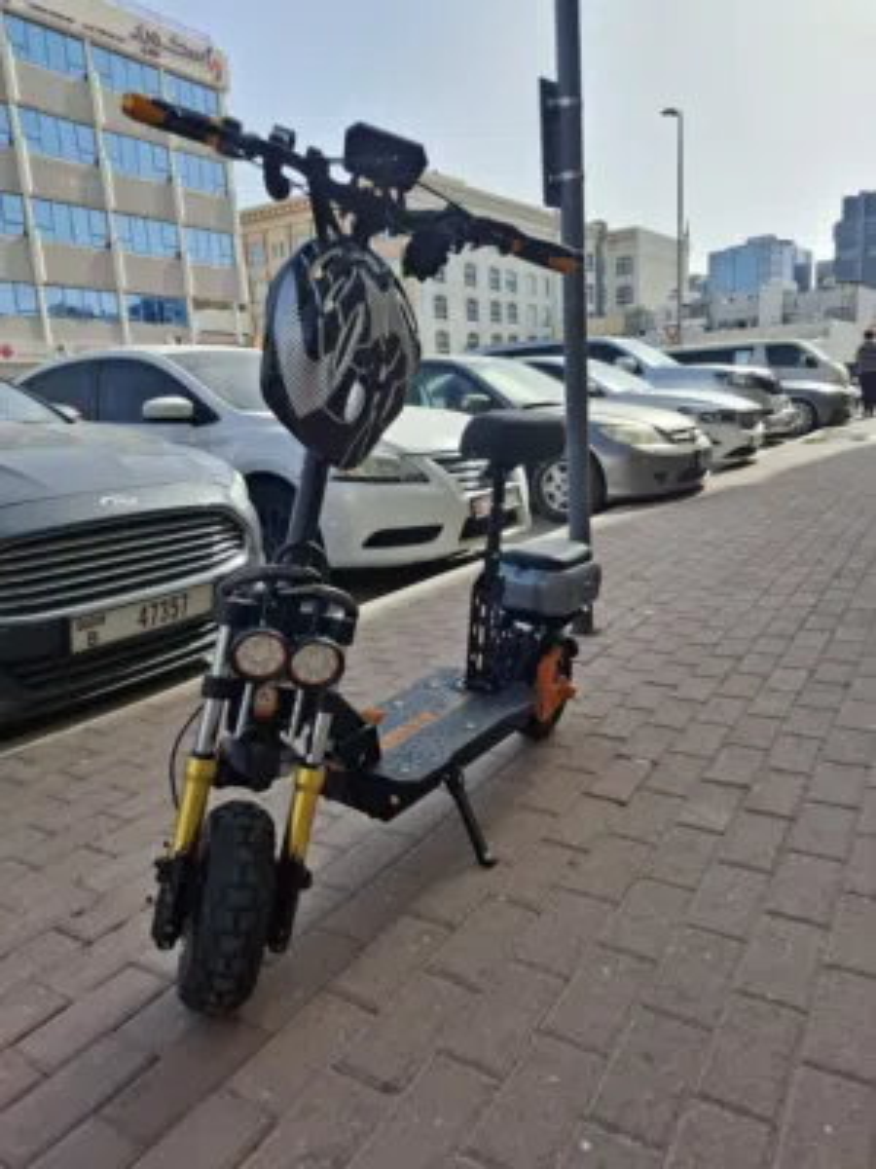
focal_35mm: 23
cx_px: 438
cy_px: 584
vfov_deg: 73.9
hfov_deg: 58.9
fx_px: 776
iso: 50
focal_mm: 5.54
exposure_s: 1/1323
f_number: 1.8
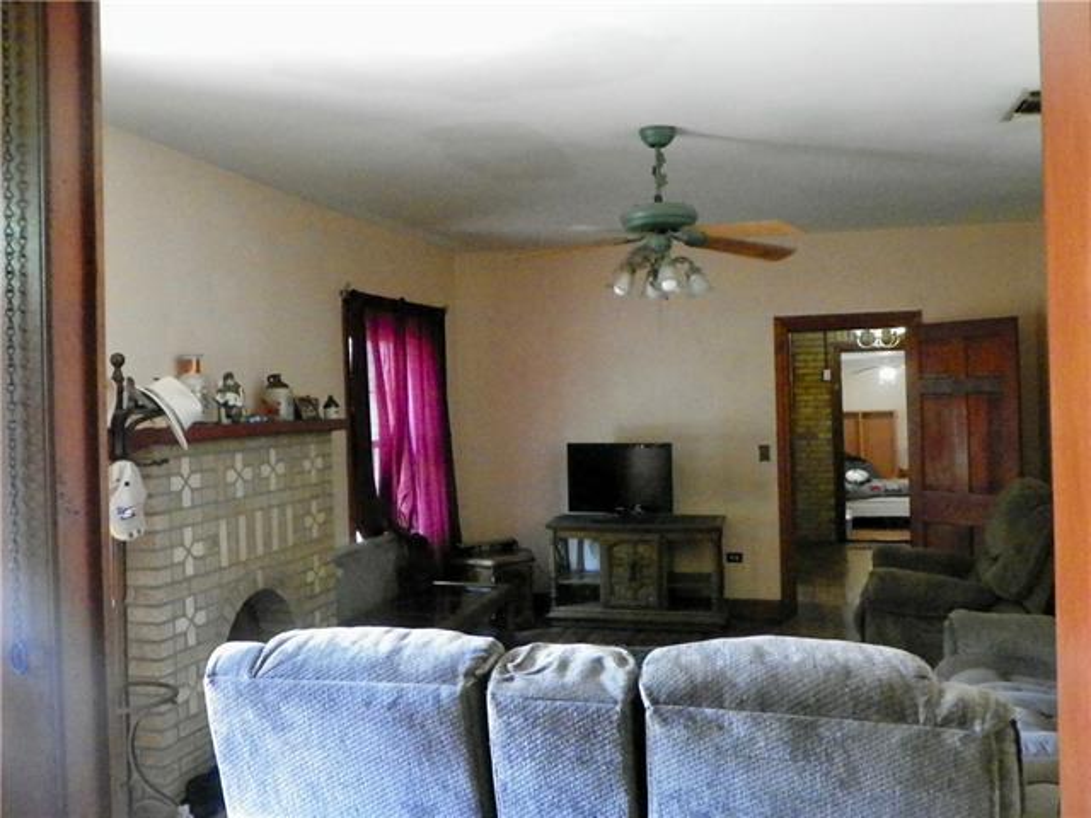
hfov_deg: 56.8
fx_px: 1009
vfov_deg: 44.2
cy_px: 409
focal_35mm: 32
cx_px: 546
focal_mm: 5.7
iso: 800
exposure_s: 1/25
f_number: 2.8
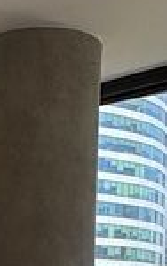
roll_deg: -0.5
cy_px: 461
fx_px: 865
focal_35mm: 119
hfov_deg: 10.6
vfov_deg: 15.4
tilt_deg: -8.6
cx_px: -92
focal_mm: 2.22
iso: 64
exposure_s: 1/328
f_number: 2.2
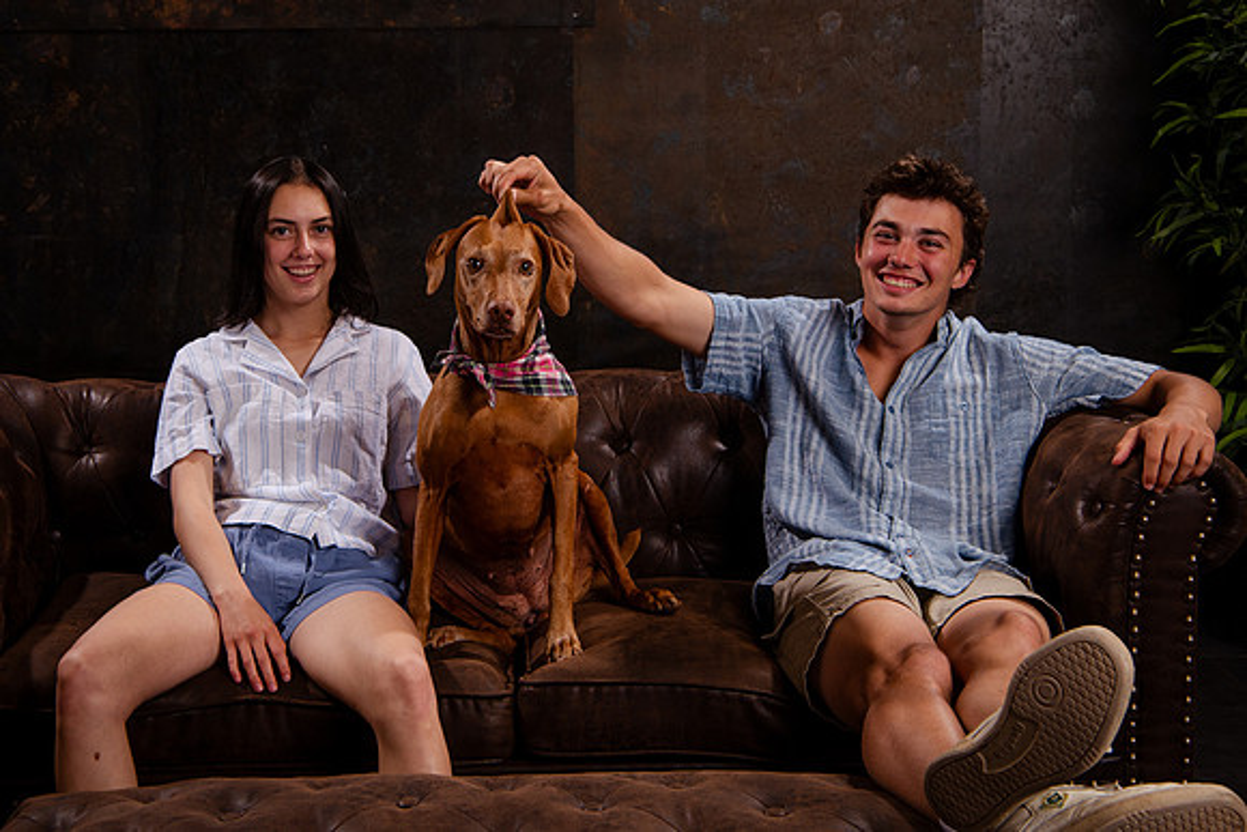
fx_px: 1932
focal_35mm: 56
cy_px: 341
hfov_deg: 35.7
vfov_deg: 24.3
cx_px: 503
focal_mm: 46
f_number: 8
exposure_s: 1/160
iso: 1000
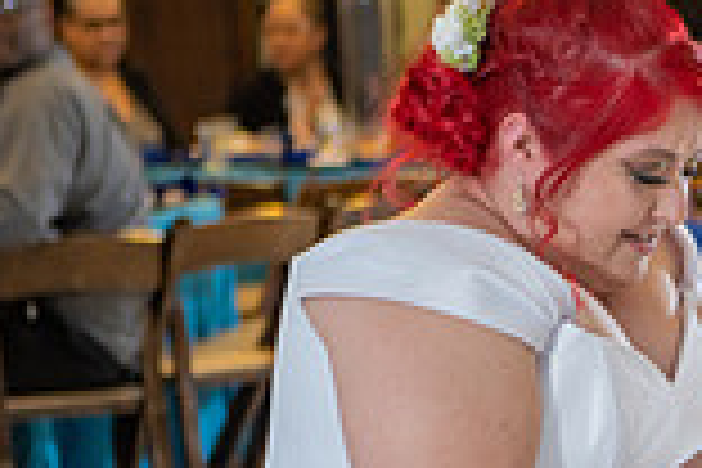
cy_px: 740
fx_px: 4212
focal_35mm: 216
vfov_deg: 6.3
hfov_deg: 9.2
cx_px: 1143
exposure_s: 1/80
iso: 800
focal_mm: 58
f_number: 2.8
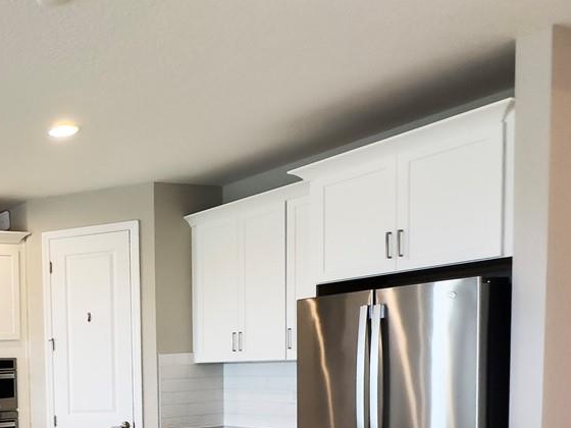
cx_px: -105
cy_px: 415
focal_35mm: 40
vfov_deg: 33.3
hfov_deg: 36.7
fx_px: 660
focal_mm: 2.22
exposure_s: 1/120
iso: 200
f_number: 2.2
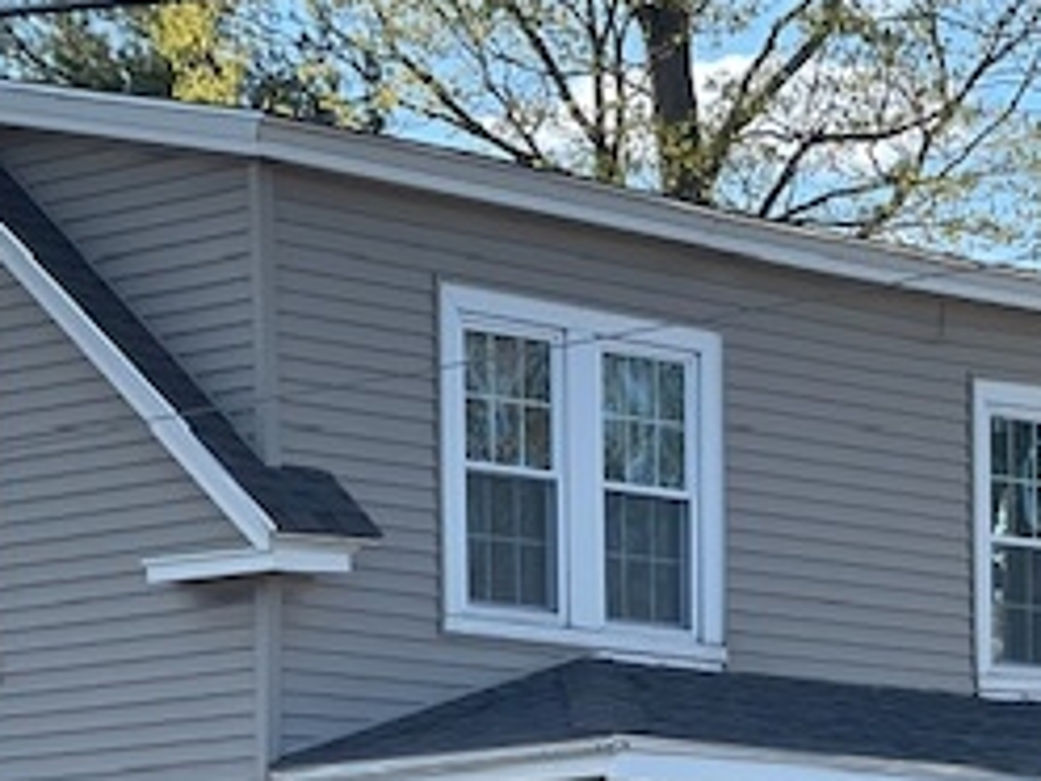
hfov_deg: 11.9
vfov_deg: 8.9
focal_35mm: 165
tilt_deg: +1.4
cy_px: 941
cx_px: 768
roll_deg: +1.4
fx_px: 4962
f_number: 2.2
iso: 20
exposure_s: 1/318
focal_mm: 7.5
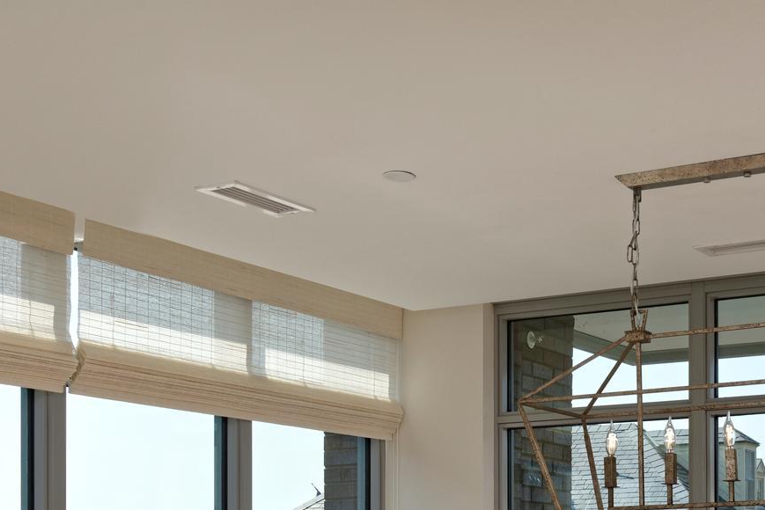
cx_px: 565
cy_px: 572
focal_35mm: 66
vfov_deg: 19.7
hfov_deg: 30.0
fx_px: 1403
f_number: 10
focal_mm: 28
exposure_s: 1/200
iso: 250
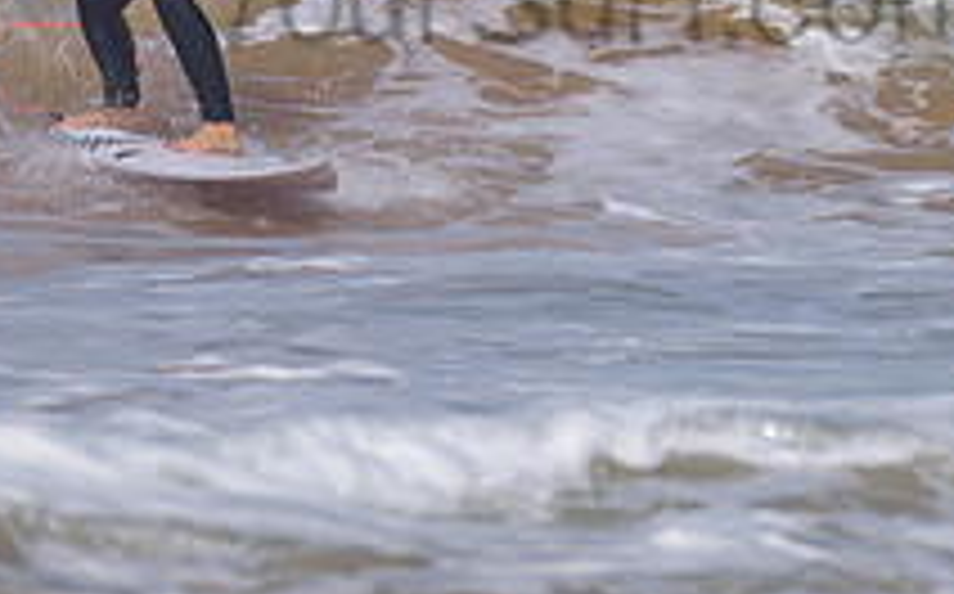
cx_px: 429
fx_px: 44464
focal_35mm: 1712
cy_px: -258
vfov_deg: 0.8
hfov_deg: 1.2
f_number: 5.6
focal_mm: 500
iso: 80
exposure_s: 1/2000
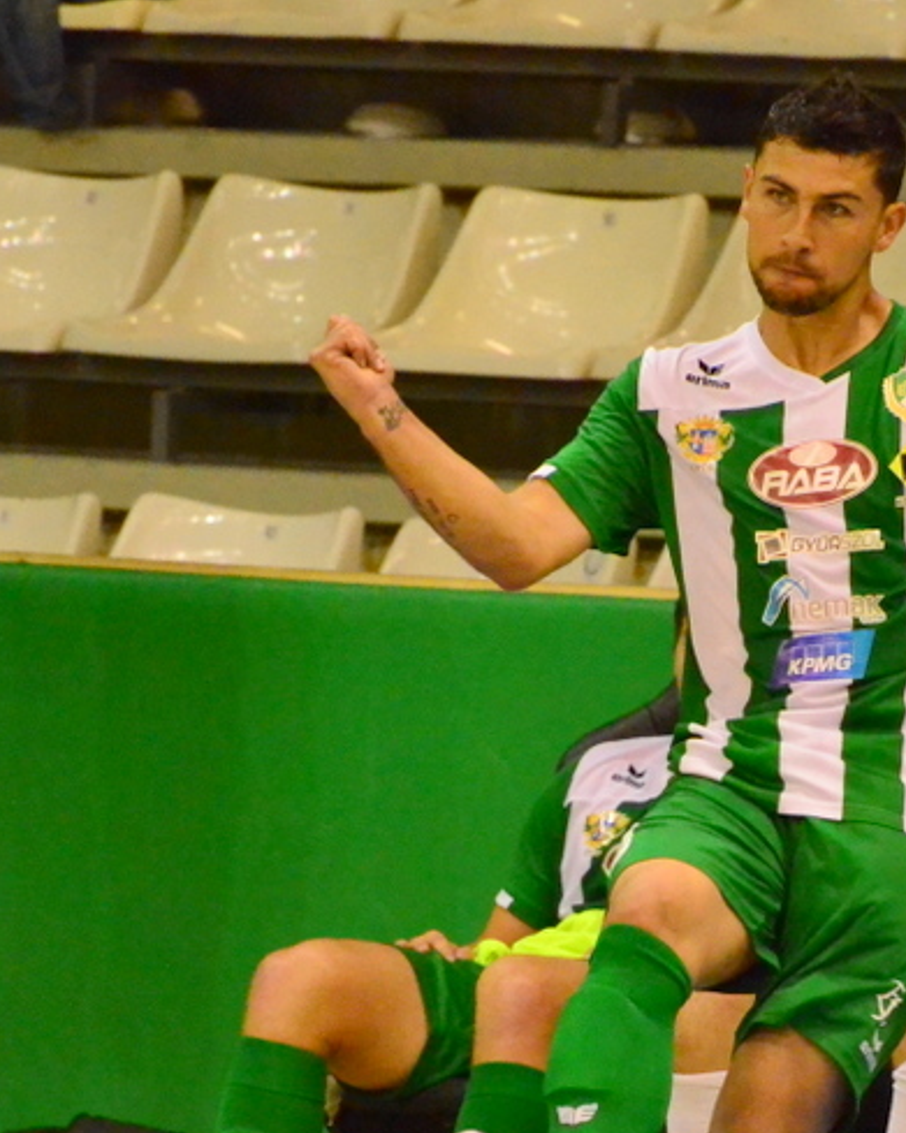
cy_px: 882
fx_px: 24274
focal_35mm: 724
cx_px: 843
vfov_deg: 2.7
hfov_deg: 2.1
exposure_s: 1/640
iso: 6400
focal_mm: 210
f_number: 5.3
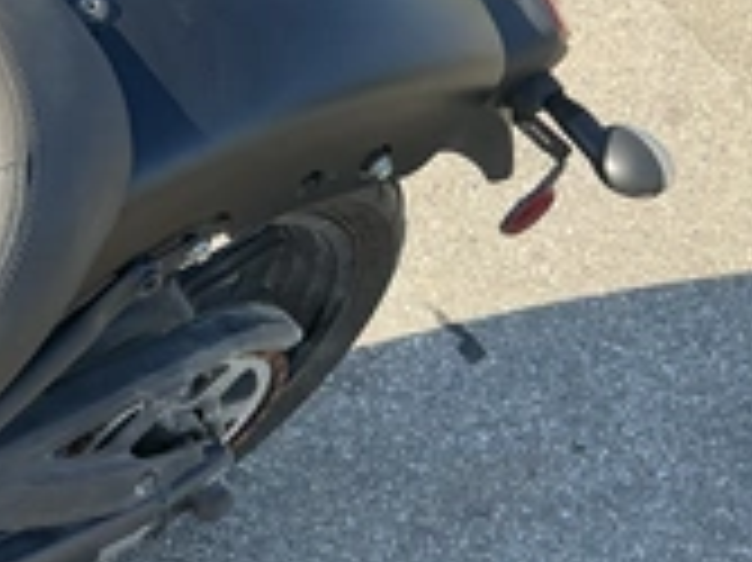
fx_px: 1454
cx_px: -18
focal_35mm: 67
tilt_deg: -39.6
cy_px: 162
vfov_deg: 21.8
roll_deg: +0.1
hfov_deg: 27.2
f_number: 1.8
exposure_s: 1/439
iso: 25
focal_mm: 3
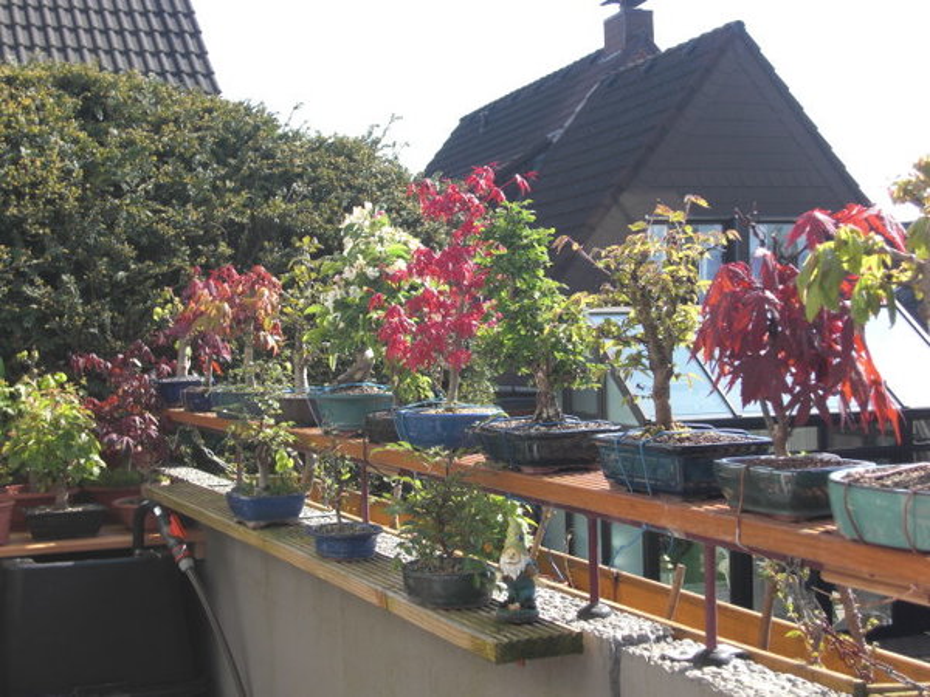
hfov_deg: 34.9
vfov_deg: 26.6
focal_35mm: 55
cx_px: 465
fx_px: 1478
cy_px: 348
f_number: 3.6
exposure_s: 1/250
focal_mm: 9.8
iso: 50
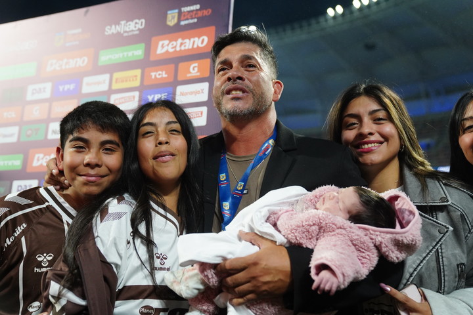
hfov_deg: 47.4
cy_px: 158
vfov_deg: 32.6
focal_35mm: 41
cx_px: 236
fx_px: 539
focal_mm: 41
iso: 3200
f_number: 2.8
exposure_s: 1/1600
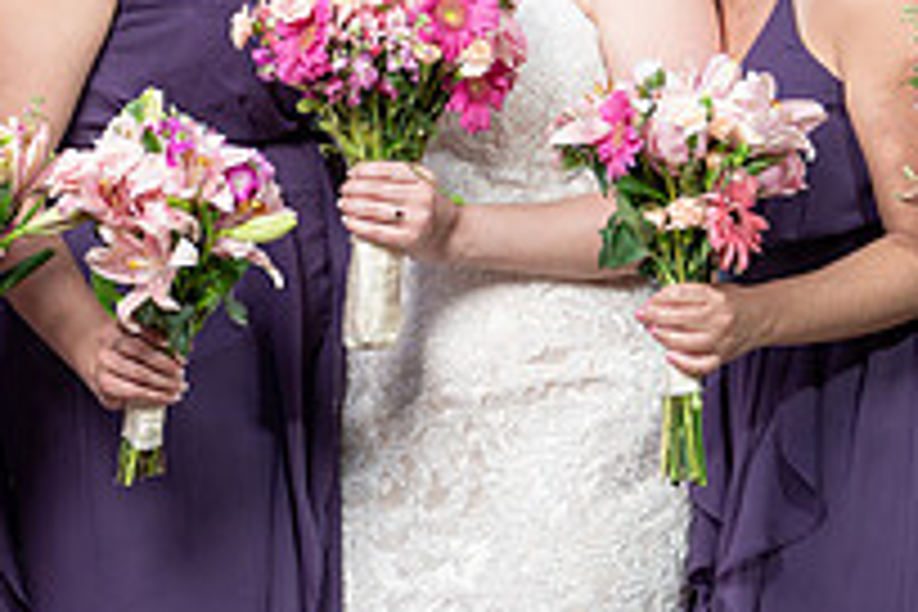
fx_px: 10582
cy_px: 146
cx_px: 356
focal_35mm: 415
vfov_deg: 3.3
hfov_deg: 5.0
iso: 50
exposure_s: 1/200
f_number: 4
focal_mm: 146
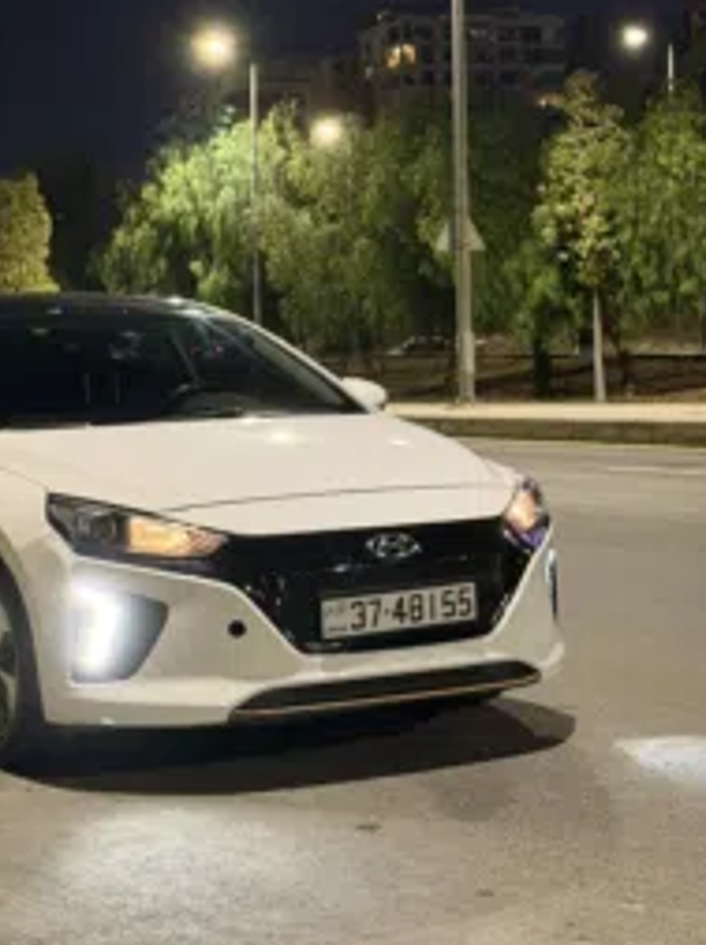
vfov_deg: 25.6
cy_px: 374
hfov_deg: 19.2
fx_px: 2072
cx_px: 153
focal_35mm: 76
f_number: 1.78
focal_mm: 6.76
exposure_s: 1/30
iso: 640
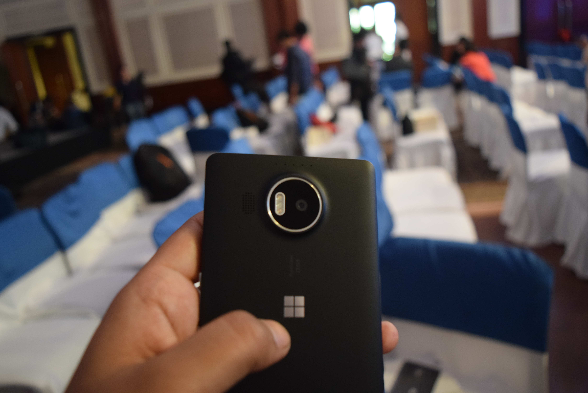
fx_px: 515
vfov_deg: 41.7
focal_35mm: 32
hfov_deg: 59.5
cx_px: 294
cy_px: 196
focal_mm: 21
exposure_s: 1/60
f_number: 3.8
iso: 2200
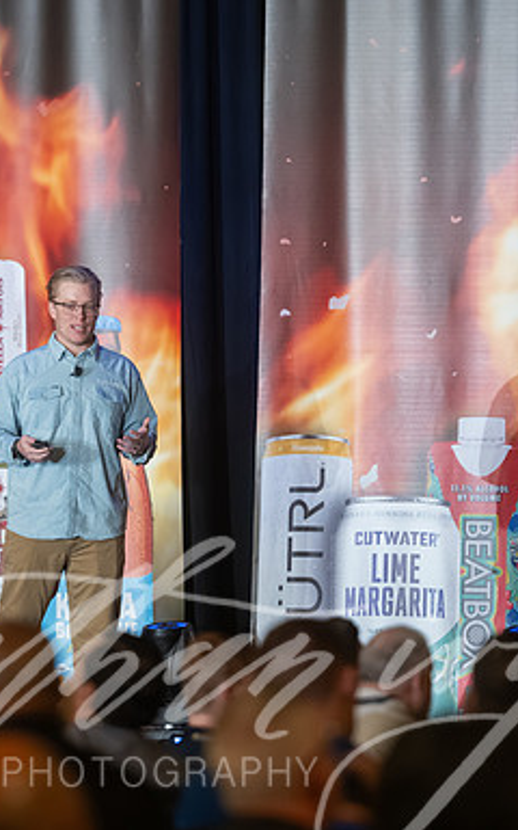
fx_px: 7092
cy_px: 414
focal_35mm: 314
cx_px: 110
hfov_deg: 4.2
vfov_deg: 6.7
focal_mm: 200
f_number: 2.8
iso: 2500
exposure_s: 1/200
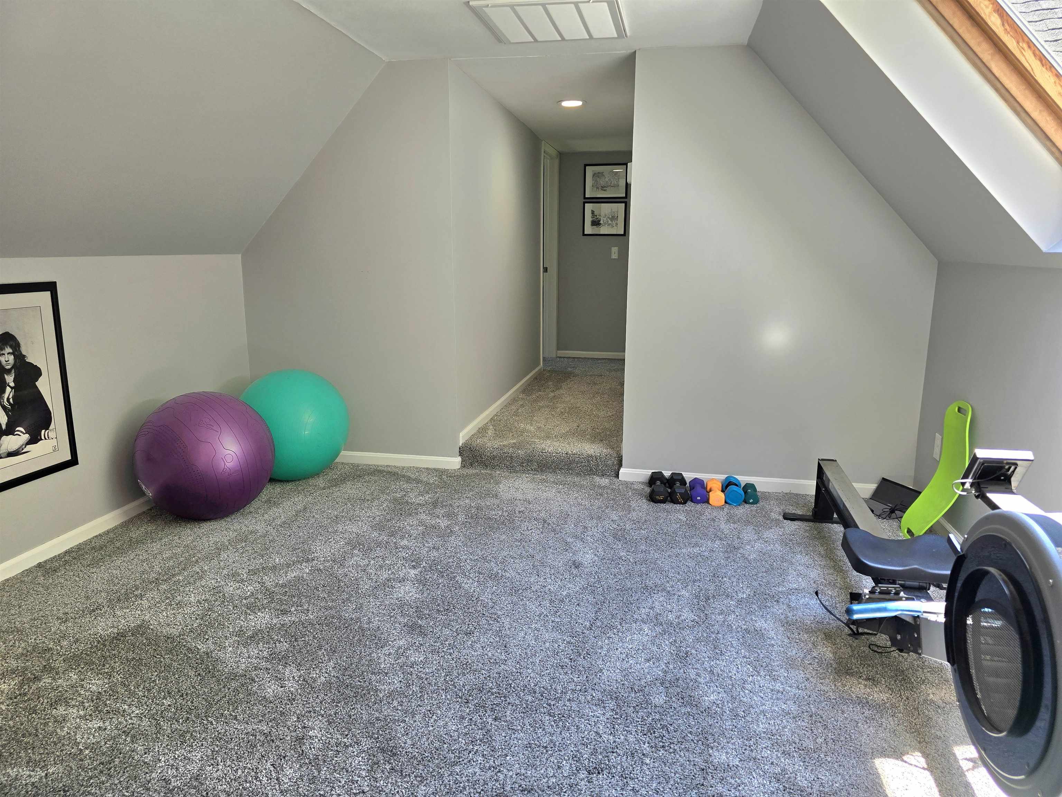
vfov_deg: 58.9
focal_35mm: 23
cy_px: 398
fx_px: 706
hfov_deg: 73.9
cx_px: 531
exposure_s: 1/120
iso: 50
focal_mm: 6.3
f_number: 1.7
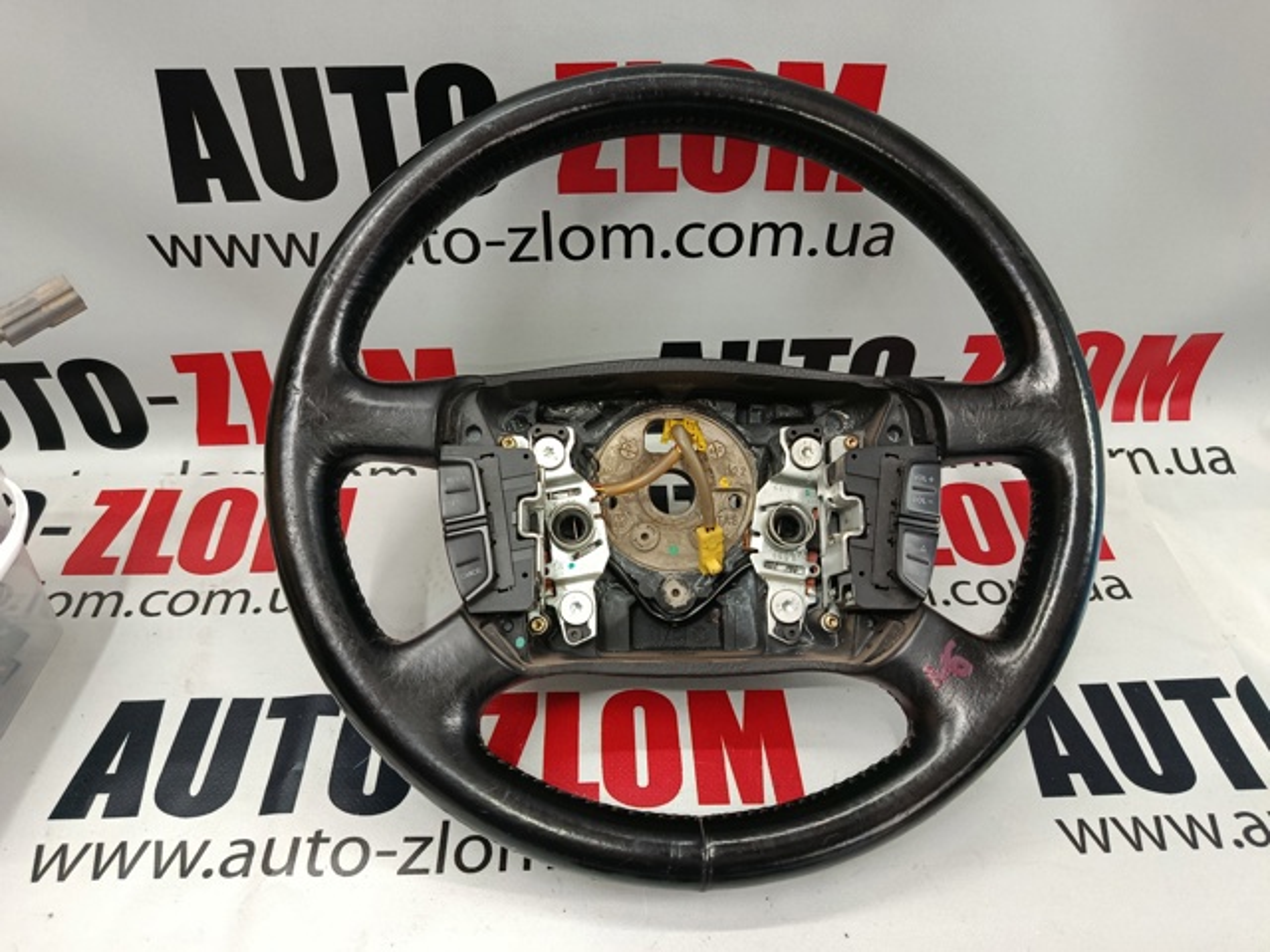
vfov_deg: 56.8
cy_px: 476
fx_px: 881
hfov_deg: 71.6
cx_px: 635
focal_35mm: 24
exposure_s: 1/100
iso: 909
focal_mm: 5.24
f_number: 1.7
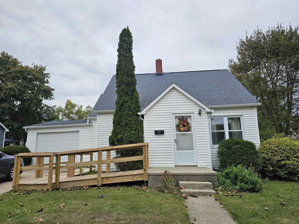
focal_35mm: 23
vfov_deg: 58.9
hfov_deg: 73.9
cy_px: 112
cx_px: 150
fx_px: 199
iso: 20
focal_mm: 6.3
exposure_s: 1/1167
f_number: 1.7
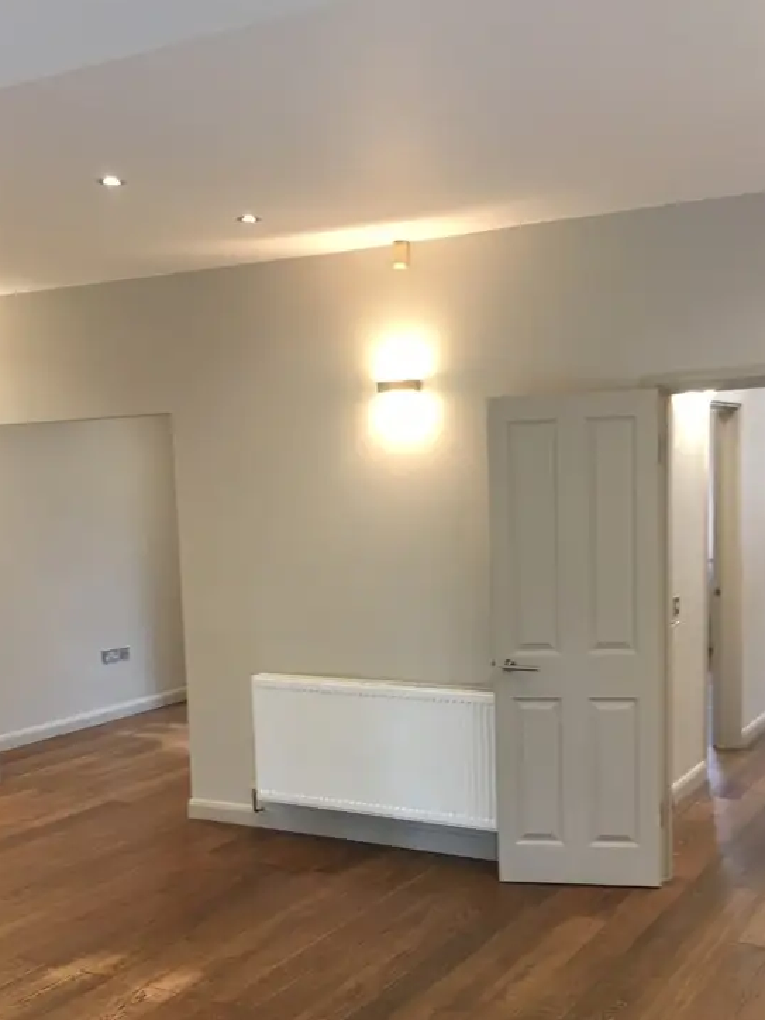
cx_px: 375
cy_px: 654
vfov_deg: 45.3
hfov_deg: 35.1
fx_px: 1208
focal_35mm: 41
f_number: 2.2
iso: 160
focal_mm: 4.15
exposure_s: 1/33
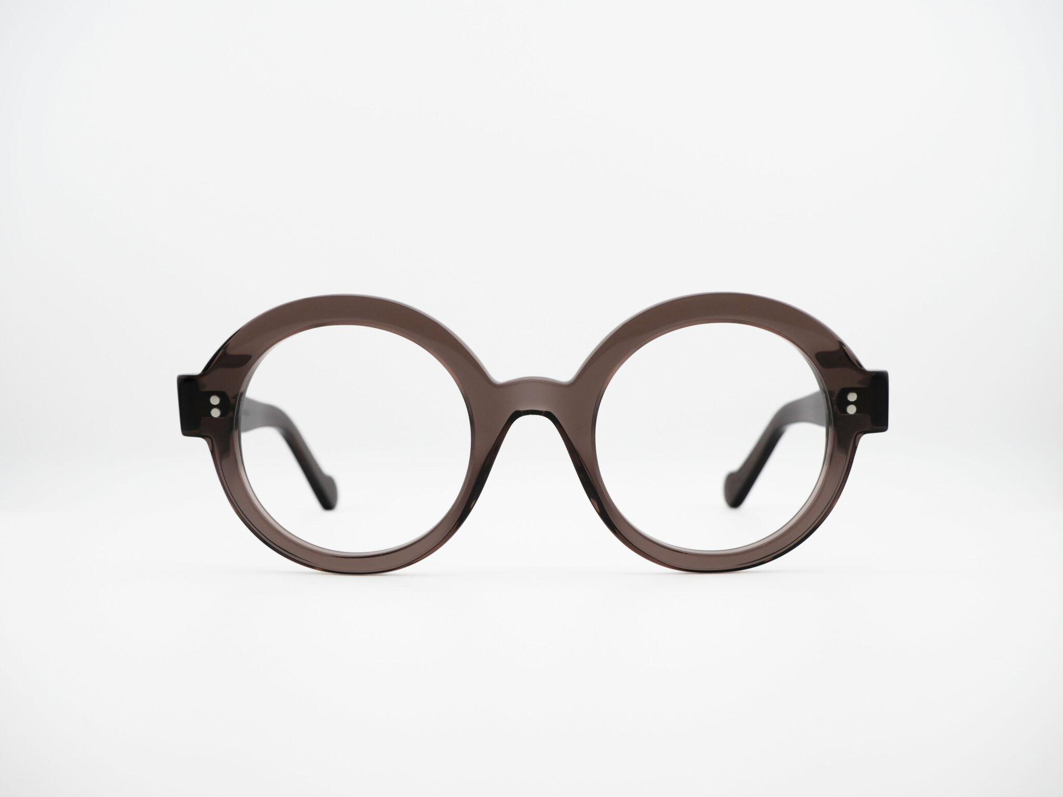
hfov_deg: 46.8
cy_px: 398
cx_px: 532
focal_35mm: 40
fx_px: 1228
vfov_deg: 36.0
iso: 200
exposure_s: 1/500
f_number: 6.3
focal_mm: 20
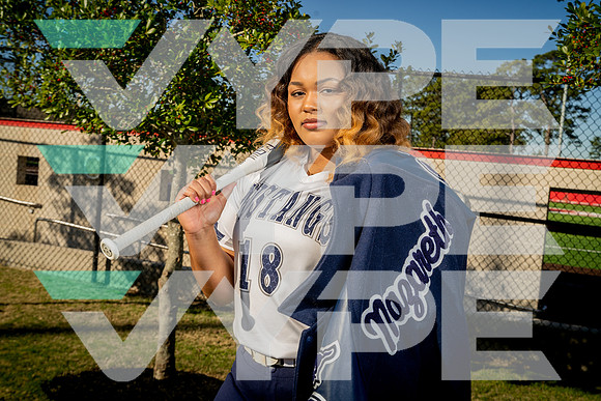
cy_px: 200
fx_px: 768
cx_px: 300
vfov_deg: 29.3
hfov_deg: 42.7
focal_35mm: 46
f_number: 10
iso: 125
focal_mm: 46
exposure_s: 1/250
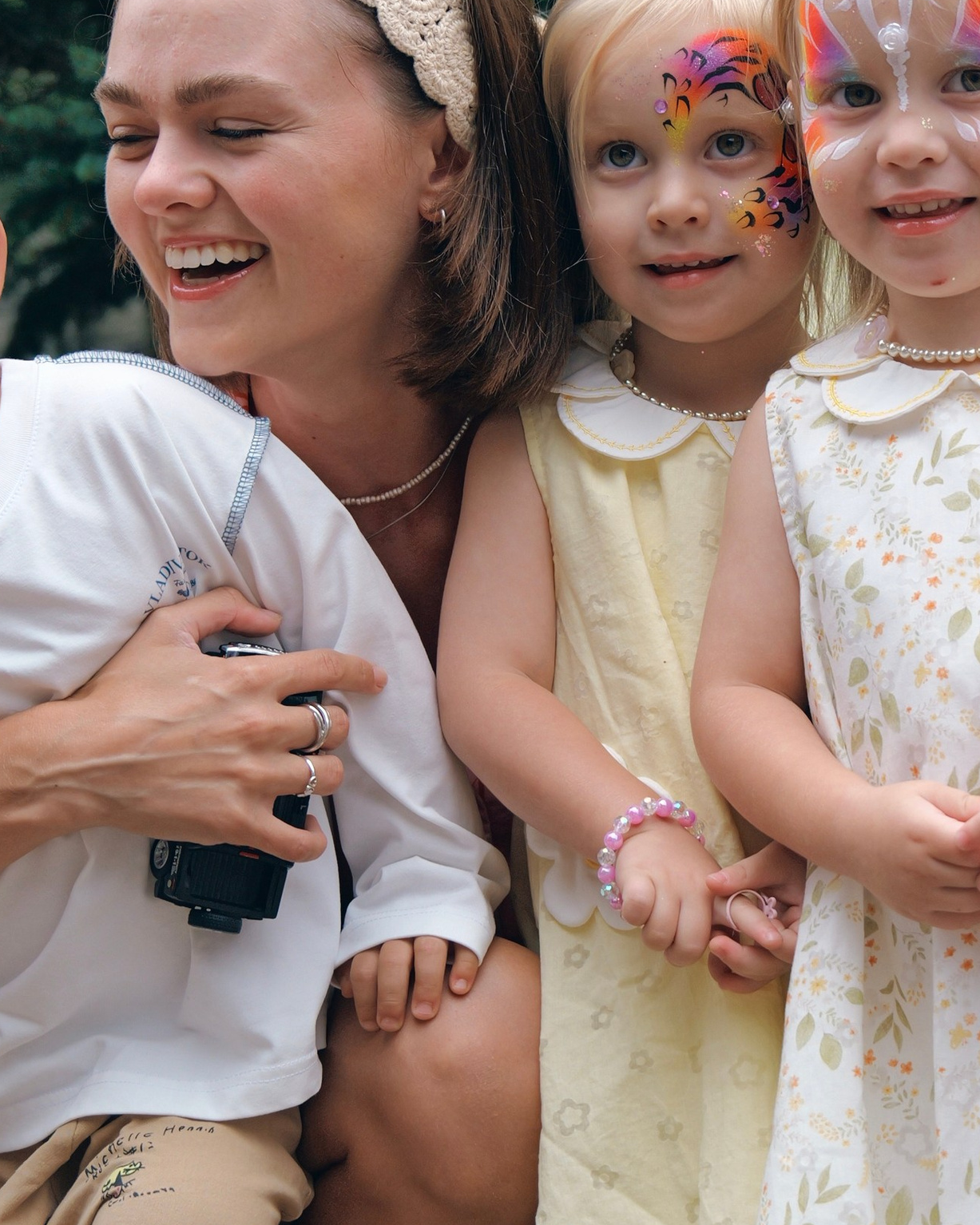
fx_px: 3408
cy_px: 696
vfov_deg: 20.4
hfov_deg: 16.4
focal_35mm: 94
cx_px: 546
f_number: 4.8
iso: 500
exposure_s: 1/250
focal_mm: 40
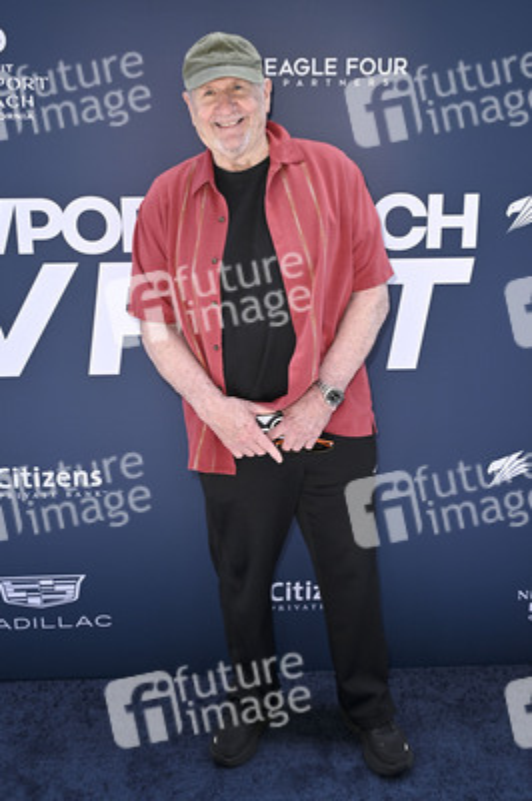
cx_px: 266
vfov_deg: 60.3
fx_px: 688
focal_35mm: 31
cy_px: 400
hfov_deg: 42.3
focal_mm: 31
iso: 500
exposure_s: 1/320
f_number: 7.1
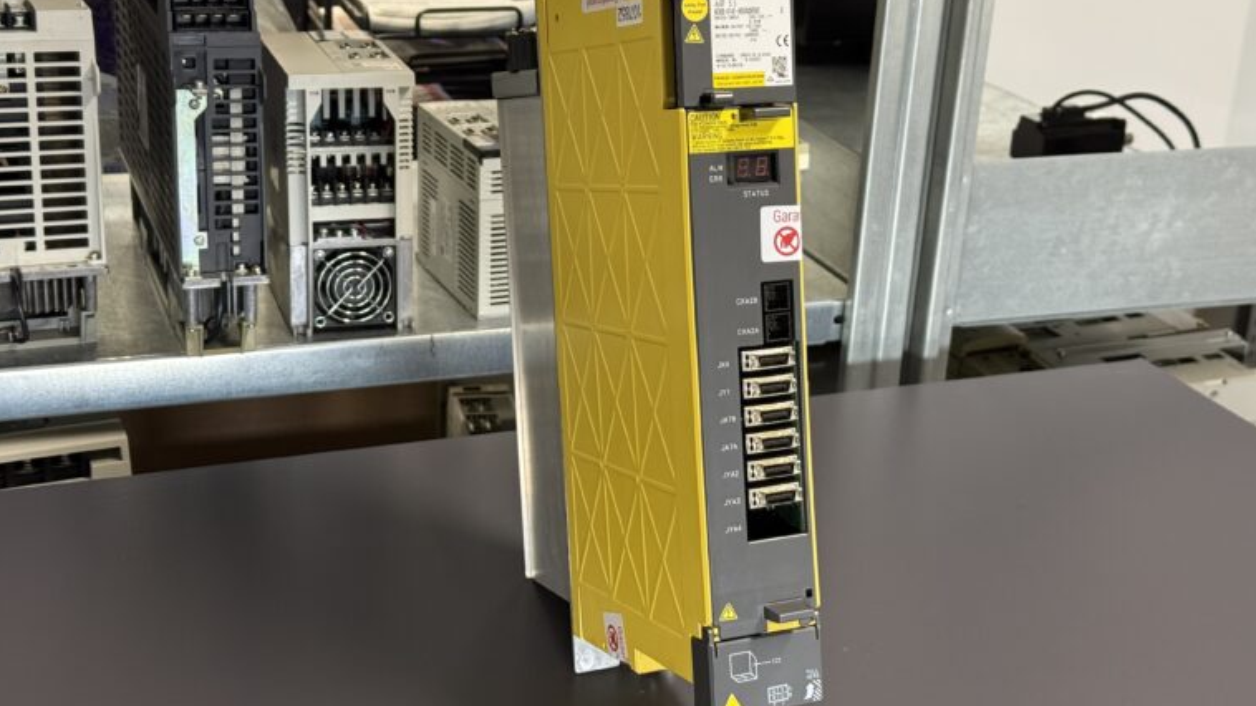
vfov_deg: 22.6
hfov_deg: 39.2
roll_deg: -4.0
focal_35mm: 53
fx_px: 1765
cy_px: 282
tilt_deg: -19.6
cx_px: 631
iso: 200
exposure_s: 1/50
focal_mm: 6.76
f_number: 1.78
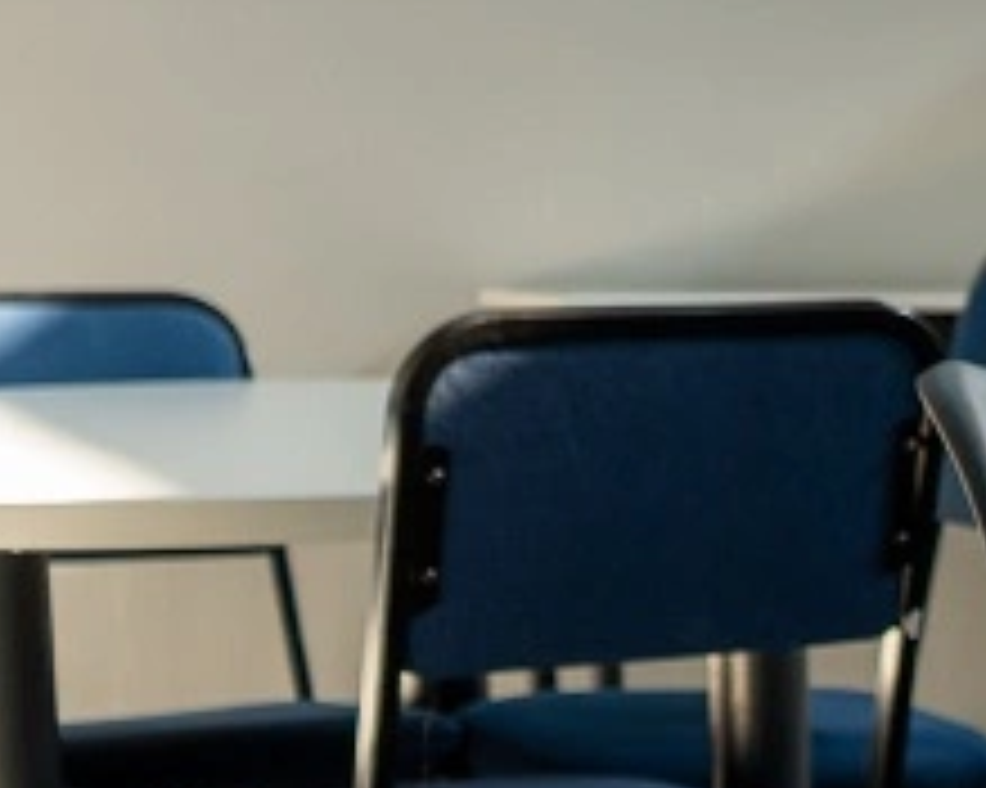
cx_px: 1819
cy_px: 817
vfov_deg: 10.6
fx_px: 4200
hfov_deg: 12.2
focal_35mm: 144
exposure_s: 1/50
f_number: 3.5
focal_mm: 28
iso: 400
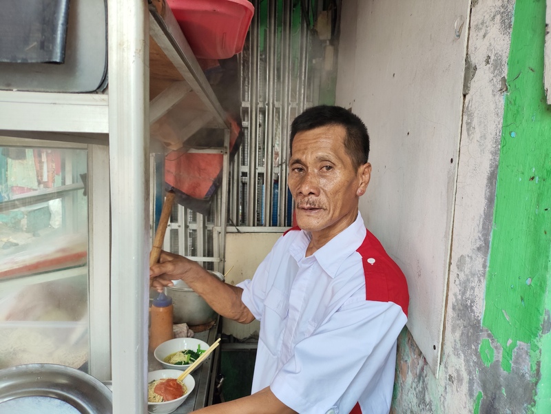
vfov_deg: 54.9
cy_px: 207
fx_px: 398
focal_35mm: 25
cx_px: 276
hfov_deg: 69.4
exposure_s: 1/100
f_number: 1.79
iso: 80
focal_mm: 4.71
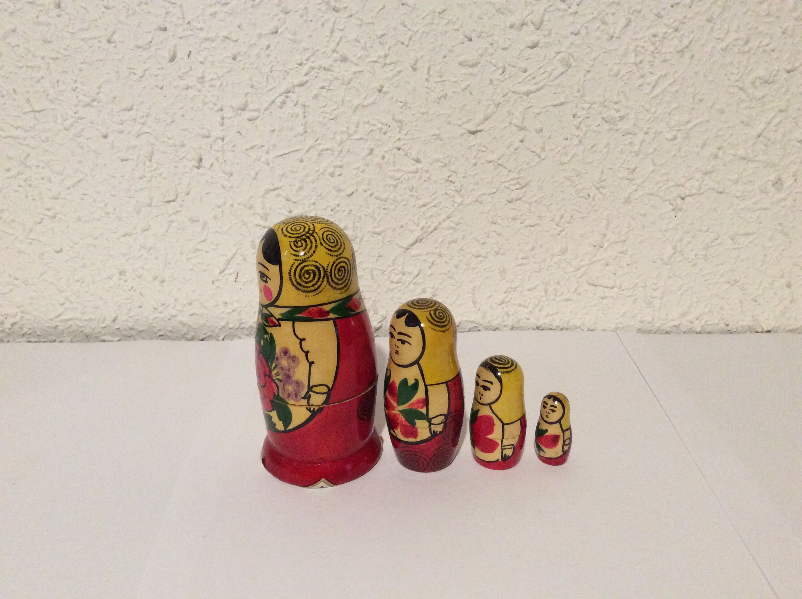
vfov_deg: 44.1
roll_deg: +1.3
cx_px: 401
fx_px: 740
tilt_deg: -21.3
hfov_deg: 56.9
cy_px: 300
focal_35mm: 32
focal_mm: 3.3
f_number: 2.4
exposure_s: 1/25
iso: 250
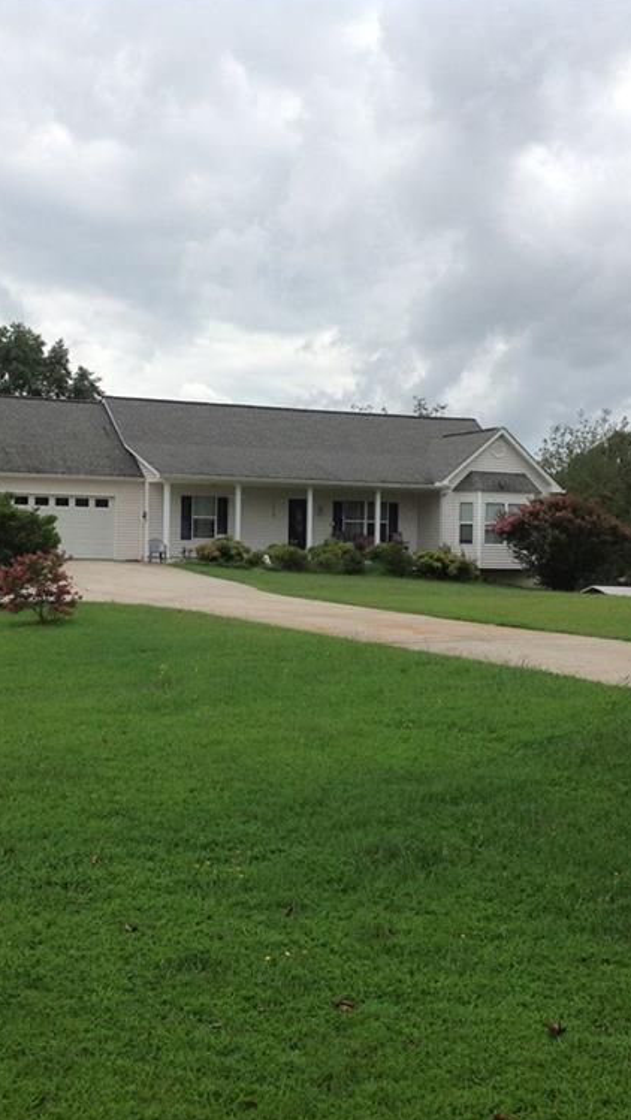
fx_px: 1545
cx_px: 329
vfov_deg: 39.8
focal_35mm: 52
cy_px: 561
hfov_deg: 23.1
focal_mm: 4.28
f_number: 2.4
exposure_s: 1/1592
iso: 50
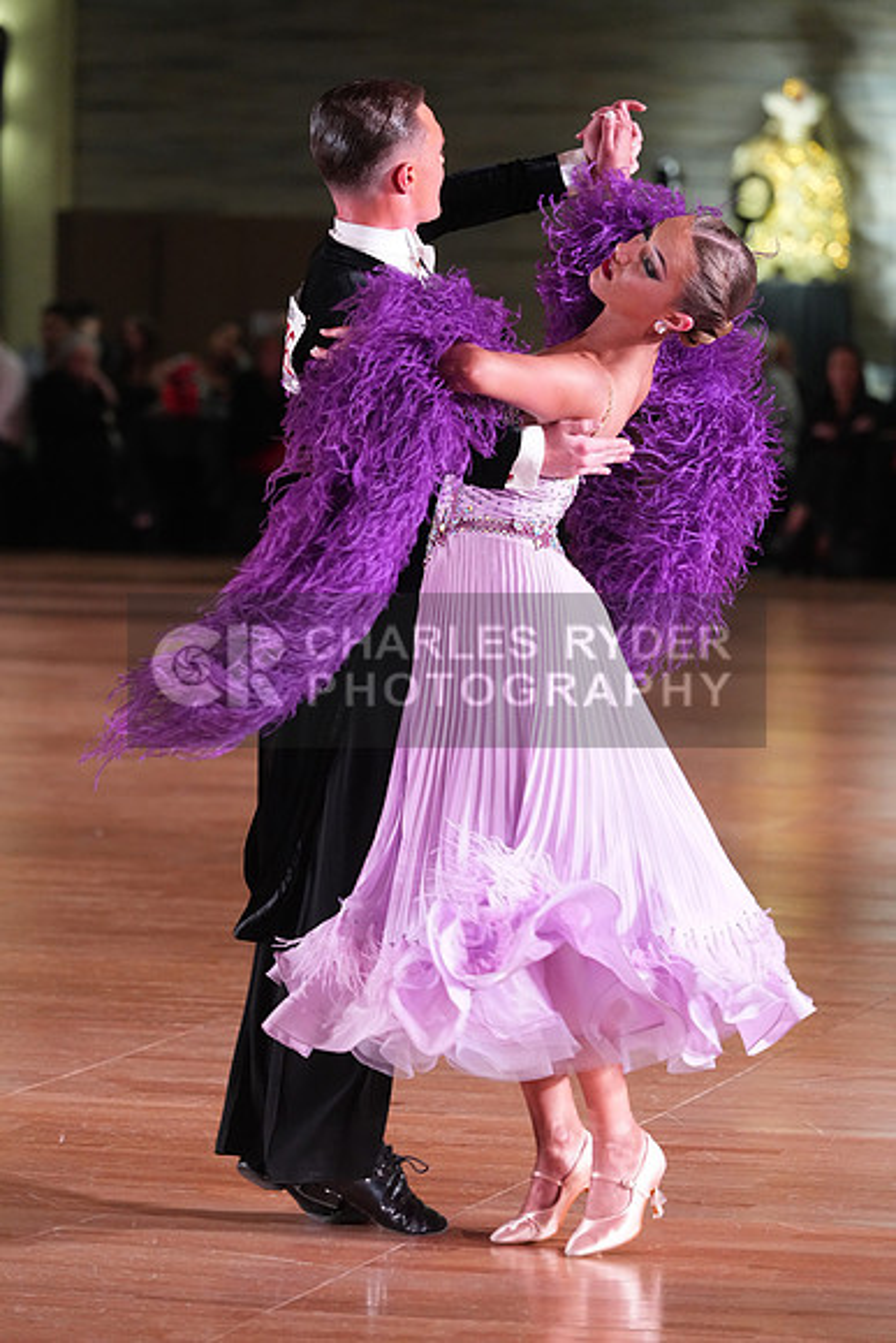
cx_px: 448
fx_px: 6678
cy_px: 672
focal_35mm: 179
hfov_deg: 7.7
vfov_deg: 11.5
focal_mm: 179
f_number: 5
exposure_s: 1/200
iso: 4000
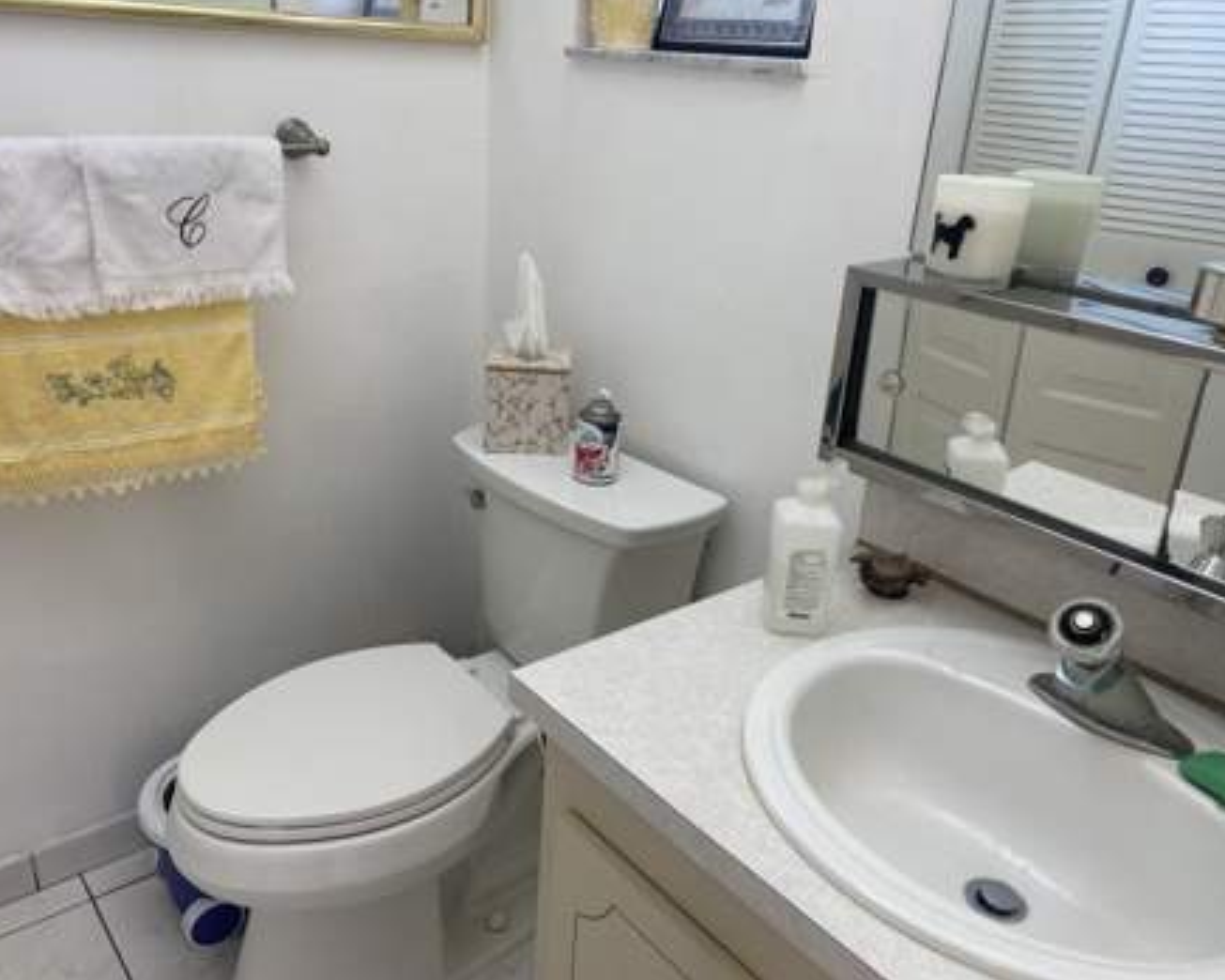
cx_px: 560
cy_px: 477
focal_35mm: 28
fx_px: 1015
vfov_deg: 51.5
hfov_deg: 62.1
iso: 100
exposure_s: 1/120
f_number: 1.8
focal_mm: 4.25
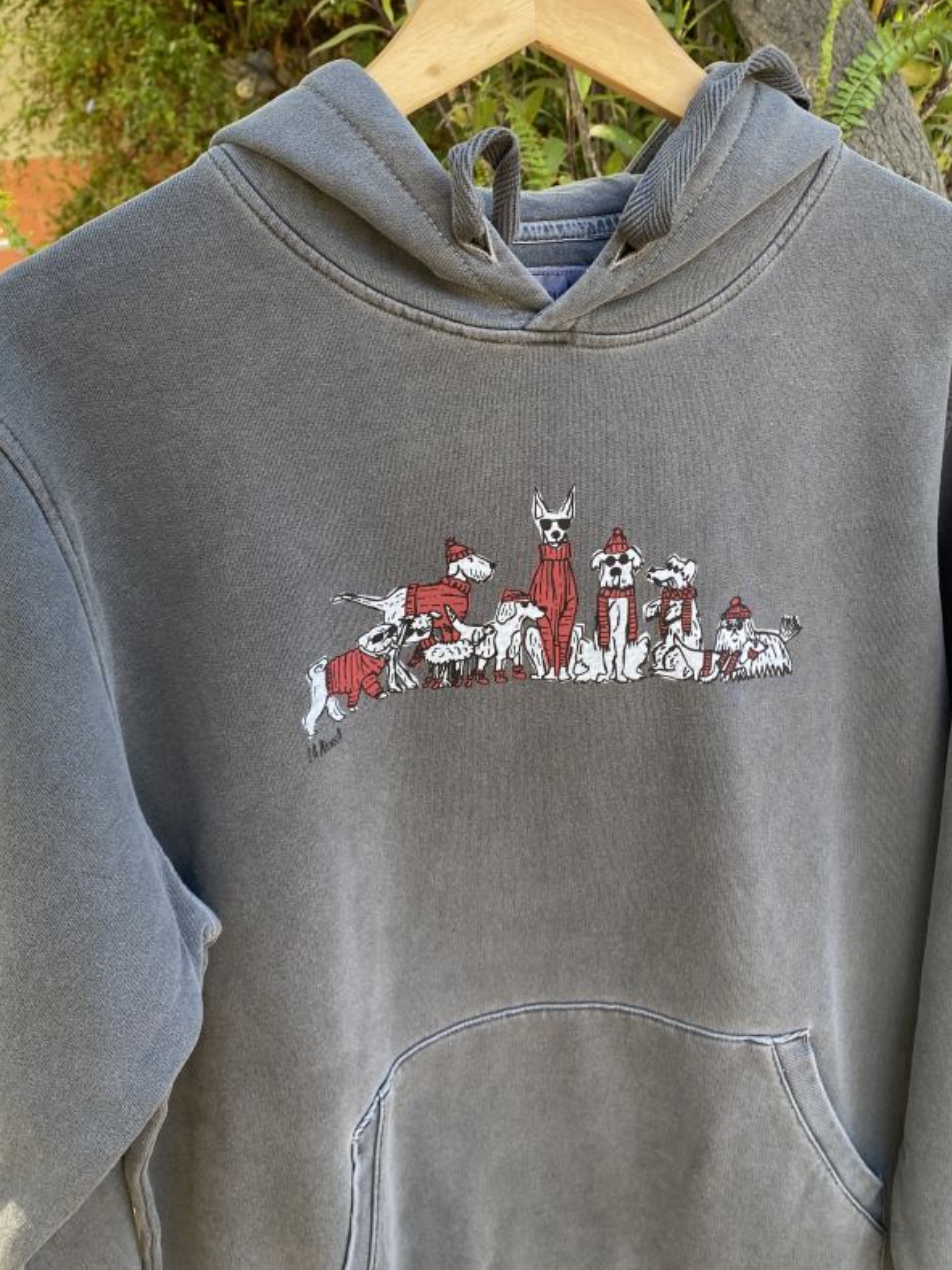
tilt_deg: -14.1
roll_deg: +5.9
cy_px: 475
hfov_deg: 42.9
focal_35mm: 33
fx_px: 1210
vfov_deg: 54.7
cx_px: 528
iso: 50
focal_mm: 4.25
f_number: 1.8
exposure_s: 1/122
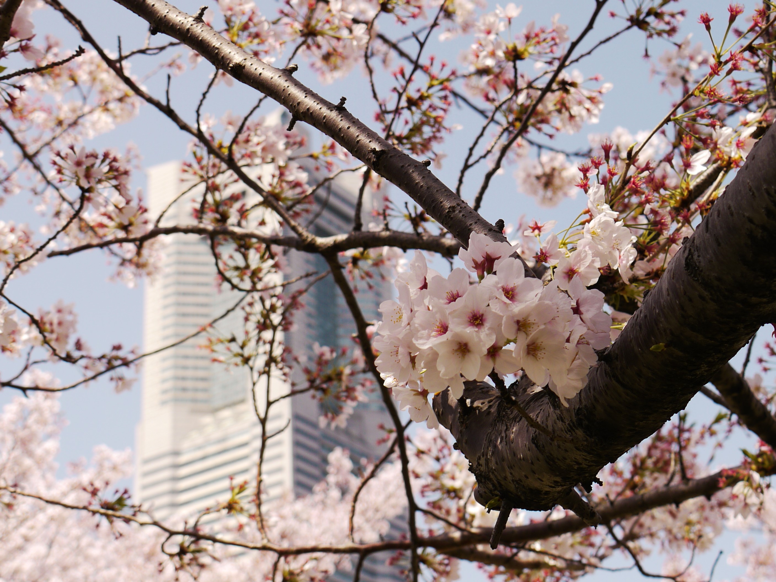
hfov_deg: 26.7
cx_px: 388
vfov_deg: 20.2
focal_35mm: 73
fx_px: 1636
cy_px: 291
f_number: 5
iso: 100
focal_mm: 26
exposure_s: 1/640
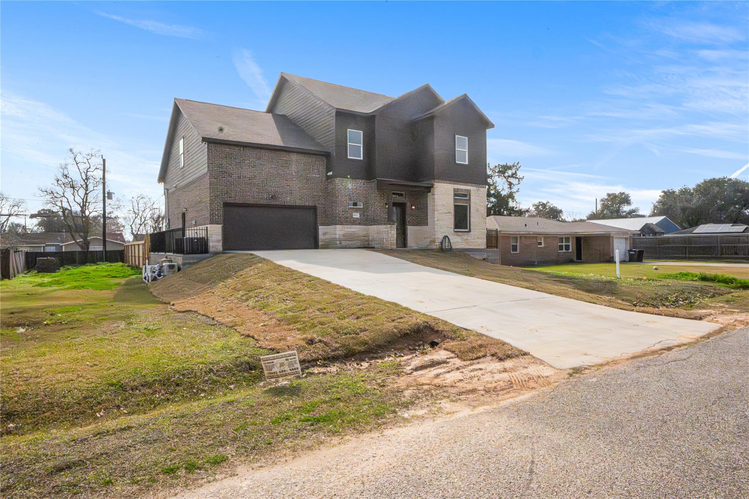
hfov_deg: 77.3
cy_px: 250
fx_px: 468
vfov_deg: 56.1
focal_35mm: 22
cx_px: 374
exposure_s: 1/6400
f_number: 22
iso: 16000
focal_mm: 15
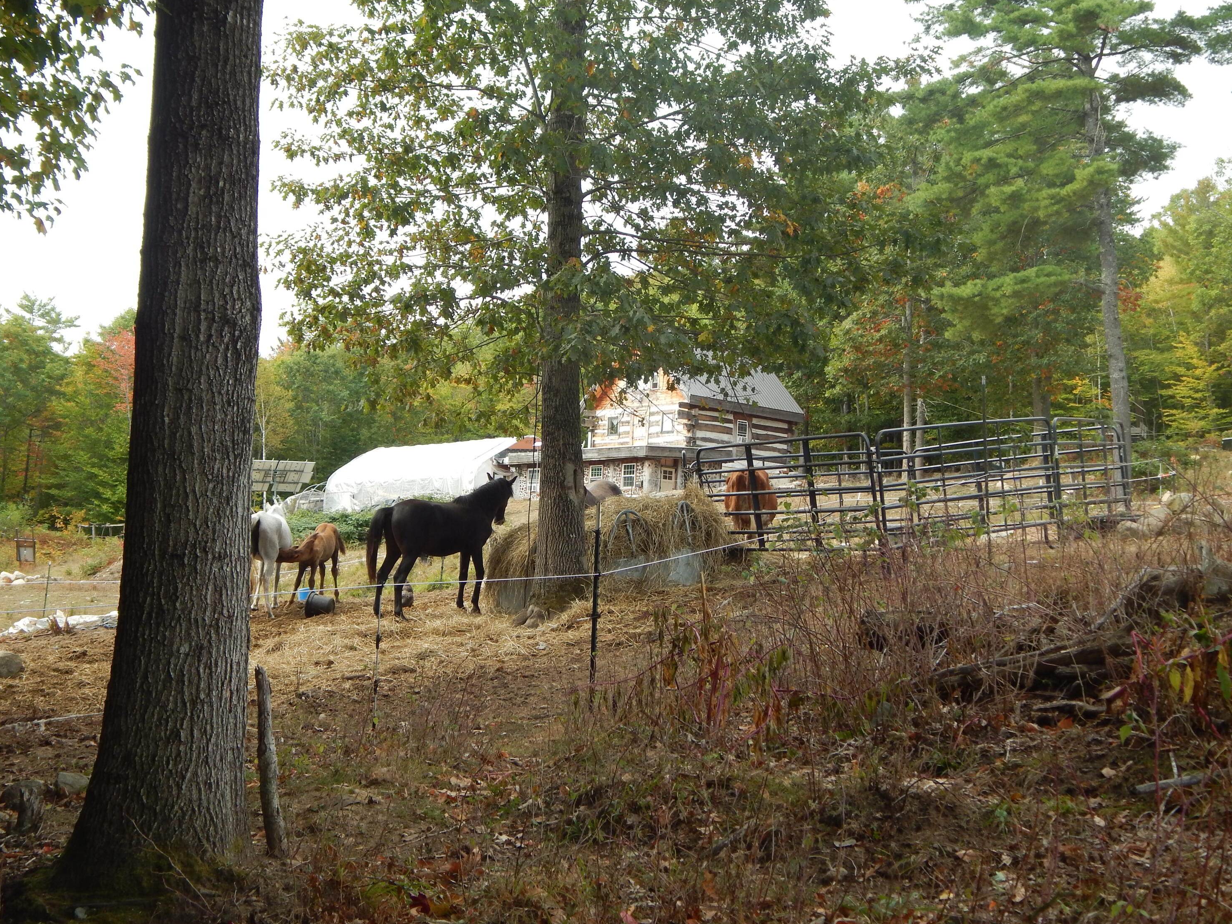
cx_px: 613
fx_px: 1993
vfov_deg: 26.1
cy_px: 467
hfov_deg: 34.3
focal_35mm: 56
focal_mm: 9.7
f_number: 3.8
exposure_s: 1/200
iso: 125
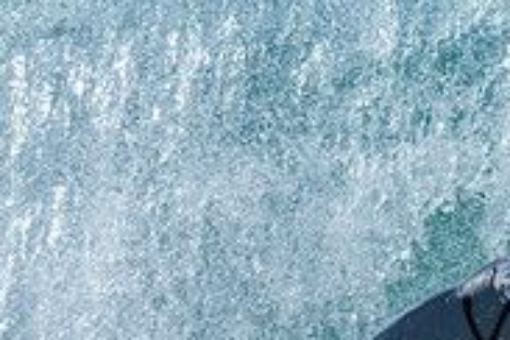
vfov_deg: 0.4
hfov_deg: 0.6
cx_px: 766
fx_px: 46095
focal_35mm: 3254
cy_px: 273
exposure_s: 1/2000
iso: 220
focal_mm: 800
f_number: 6.3
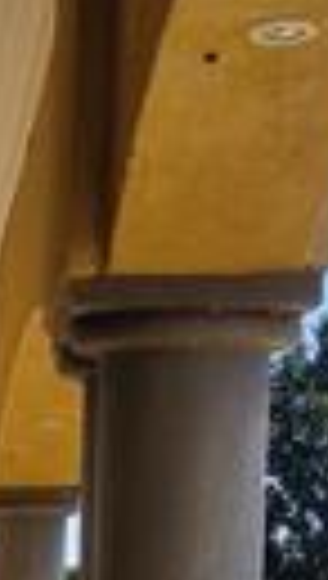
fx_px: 2386
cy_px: 913
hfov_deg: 7.6
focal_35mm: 155
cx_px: -288
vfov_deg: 13.0
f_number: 1.8
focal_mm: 5.54
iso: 50
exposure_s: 1/1544
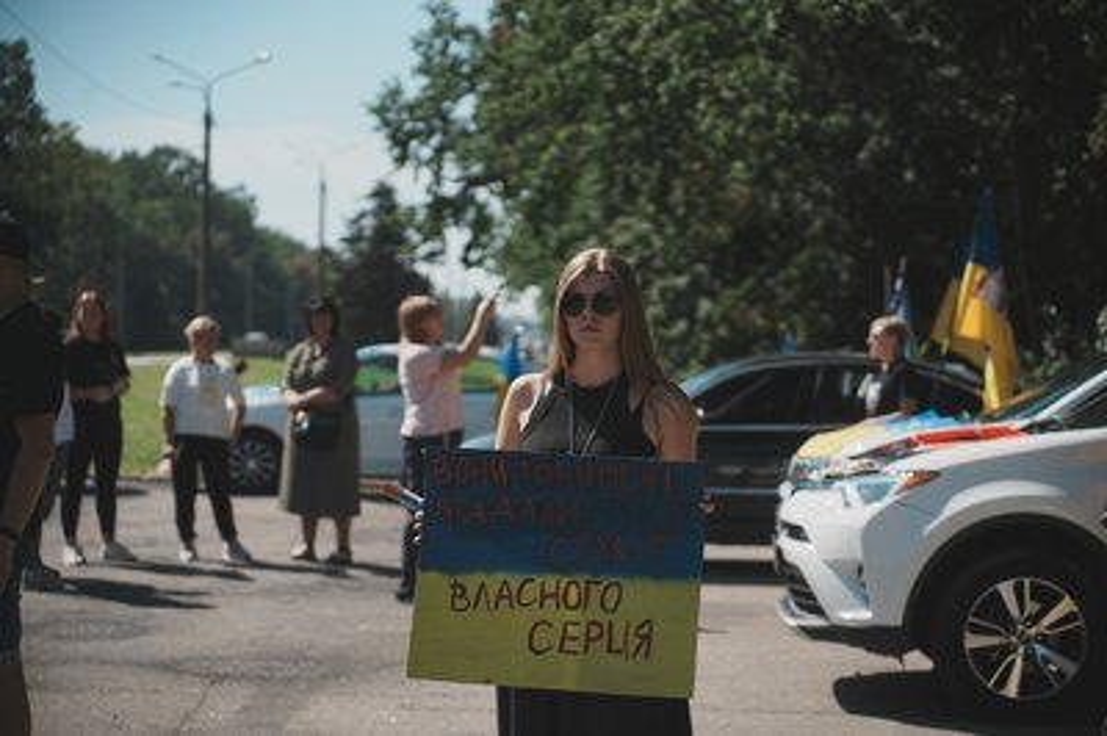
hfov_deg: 27.0
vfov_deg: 18.2
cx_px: 554
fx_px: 2304
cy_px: 368
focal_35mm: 75
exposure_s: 1/4000
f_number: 3.2
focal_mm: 75
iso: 100
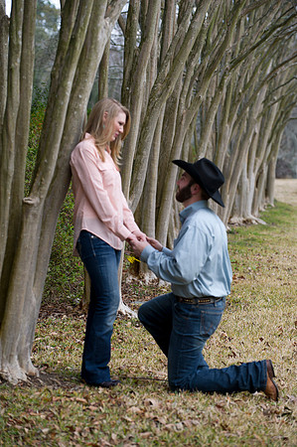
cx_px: 148
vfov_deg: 15.2
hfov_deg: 10.1
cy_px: 224
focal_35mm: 135
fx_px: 1674
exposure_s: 1/160
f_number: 4
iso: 250
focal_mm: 135
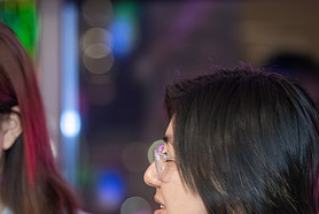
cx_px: 176
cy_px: 192
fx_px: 2218
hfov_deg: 8.2
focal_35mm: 250
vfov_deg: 5.5
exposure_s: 1/100
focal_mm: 120
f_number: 3.2
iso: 2500
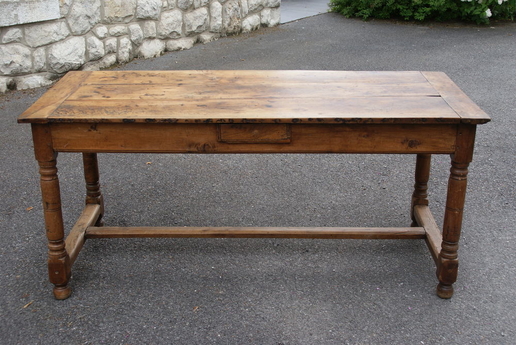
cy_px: 172
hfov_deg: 43.6
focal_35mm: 45
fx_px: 646
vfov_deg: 29.9
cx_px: 258
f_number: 6.3
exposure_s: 1/60
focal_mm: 30
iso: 100
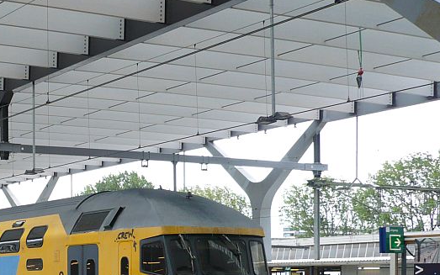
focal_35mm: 83
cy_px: 278
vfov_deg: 15.4
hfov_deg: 24.1
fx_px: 995
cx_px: 29
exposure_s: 1/200
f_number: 3
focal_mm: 6.6
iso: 100
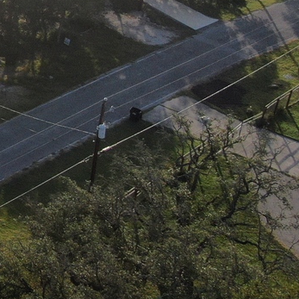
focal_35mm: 88
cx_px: -265
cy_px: -11
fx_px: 860
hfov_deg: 16.1
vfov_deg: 19.1
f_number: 2.8
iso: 100
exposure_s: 1/1250
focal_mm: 4.39
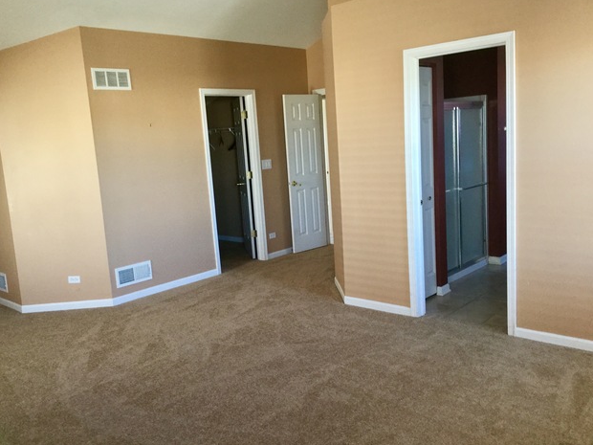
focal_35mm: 32
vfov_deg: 44.2
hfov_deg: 56.8
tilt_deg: -6.7
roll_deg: +4.5
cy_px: 219
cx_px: 290
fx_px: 548
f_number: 2.4
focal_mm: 3.3
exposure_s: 1/30
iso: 80
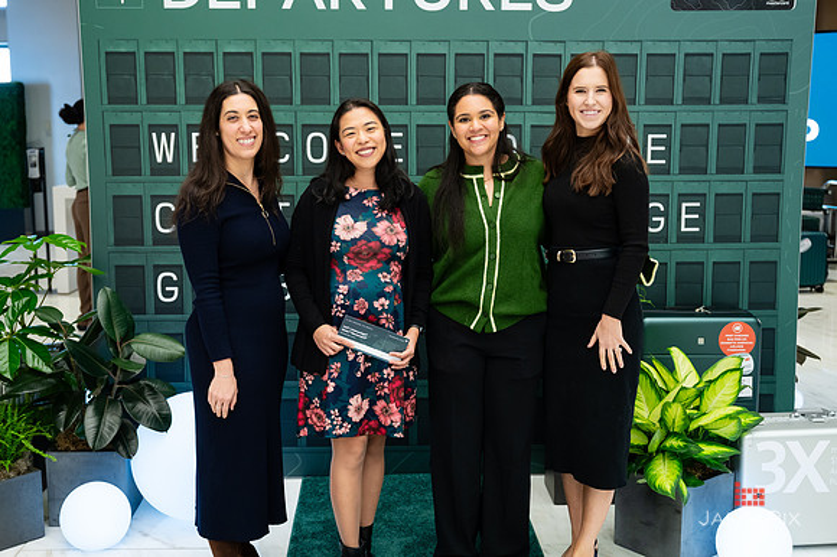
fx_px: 987
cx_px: 418
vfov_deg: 31.5
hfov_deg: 46.0
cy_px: 264
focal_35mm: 42
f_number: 3.2
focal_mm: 40
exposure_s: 1/160
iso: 1600
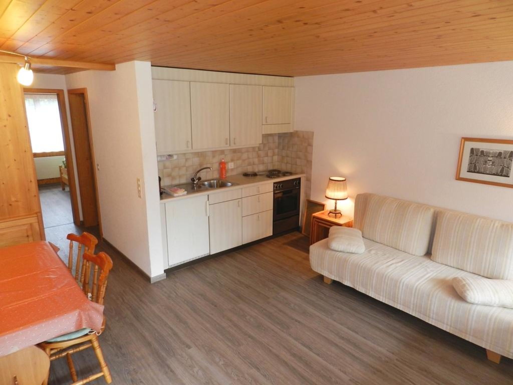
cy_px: 192
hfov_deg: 73.9
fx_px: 341
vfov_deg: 58.9
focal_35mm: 23
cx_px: 256
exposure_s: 1/30
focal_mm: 4
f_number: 3.4
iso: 200
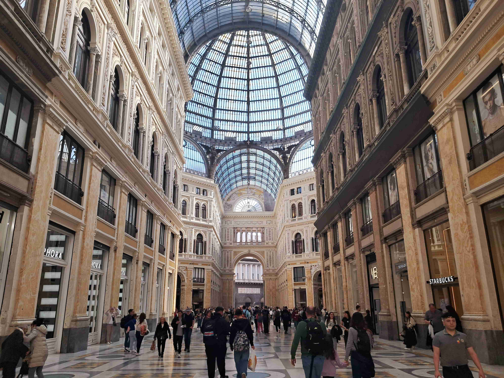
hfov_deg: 65.3
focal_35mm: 27
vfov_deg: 51.4
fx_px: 393
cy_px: 189
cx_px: 252
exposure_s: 1/270
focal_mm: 4
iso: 50
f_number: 1.8
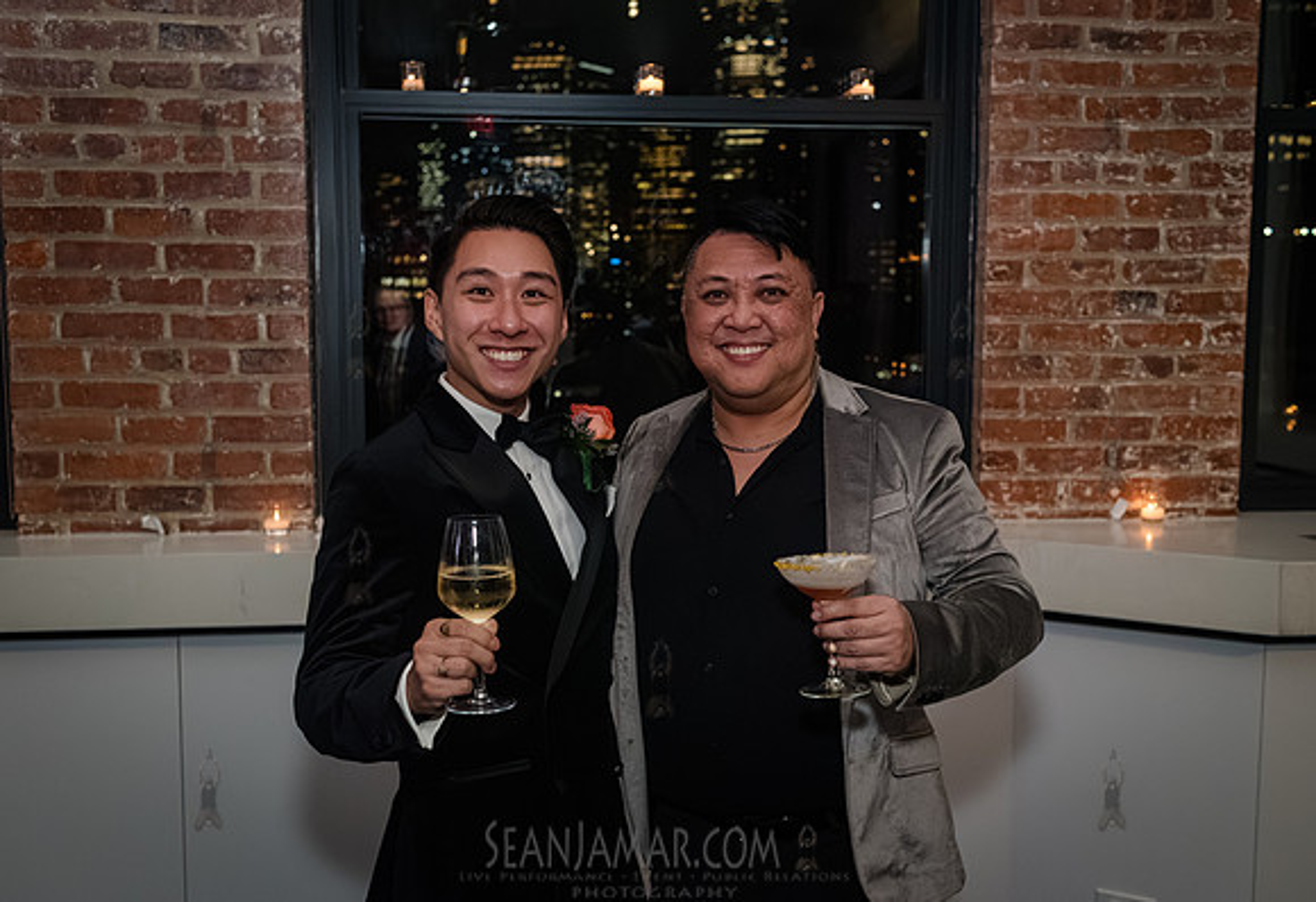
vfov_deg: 37.2
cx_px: 663
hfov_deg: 52.3
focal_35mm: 36
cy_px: 451
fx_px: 1341
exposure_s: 1/400
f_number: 5
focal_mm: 35
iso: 8000
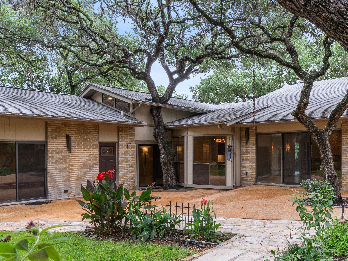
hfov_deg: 57.1
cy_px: 156
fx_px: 312
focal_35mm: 31
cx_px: 232
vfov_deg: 45.2
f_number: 11
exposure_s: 1/10
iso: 100
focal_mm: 16
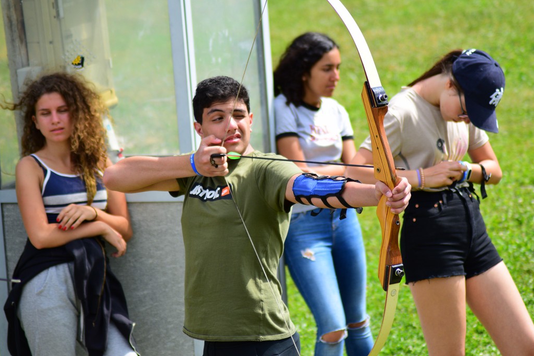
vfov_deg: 5.9
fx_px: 3463
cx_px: 267
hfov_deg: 8.8
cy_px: 178
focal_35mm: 234
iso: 360
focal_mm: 155
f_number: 4.5
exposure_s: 1/1250
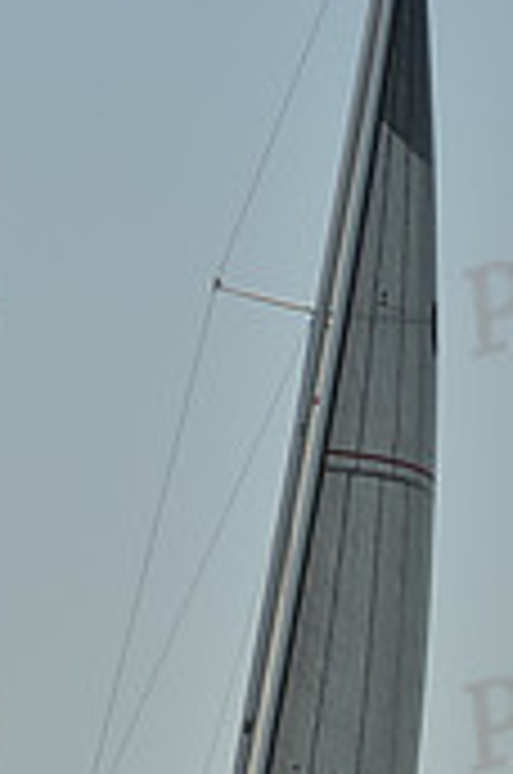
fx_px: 14507
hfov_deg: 2.0
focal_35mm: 676
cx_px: 232
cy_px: 954
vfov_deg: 3.1
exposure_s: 1/1600
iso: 200
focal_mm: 200
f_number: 5.6
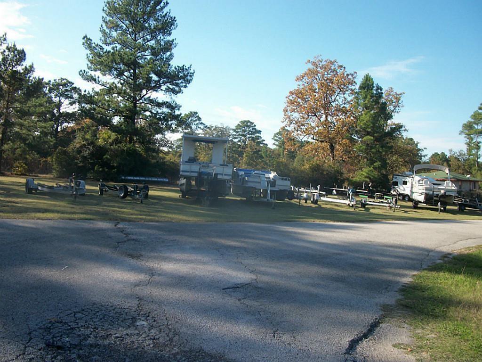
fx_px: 446
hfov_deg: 56.8
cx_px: 241
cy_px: 181
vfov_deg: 44.2
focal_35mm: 32
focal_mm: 5.7
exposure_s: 1/100
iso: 80
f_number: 8.8
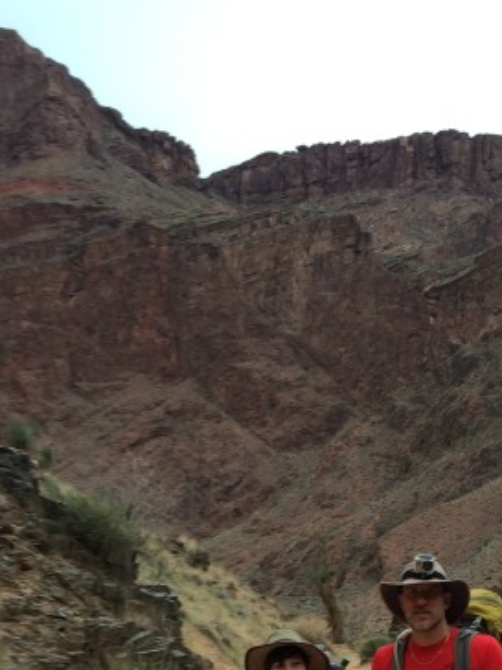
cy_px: 680
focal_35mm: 68
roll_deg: +1.2
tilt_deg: -4.2
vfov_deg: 26.9
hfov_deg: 21.5
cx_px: 353
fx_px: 1315
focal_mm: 4.15
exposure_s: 1/60
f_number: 2.2
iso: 32
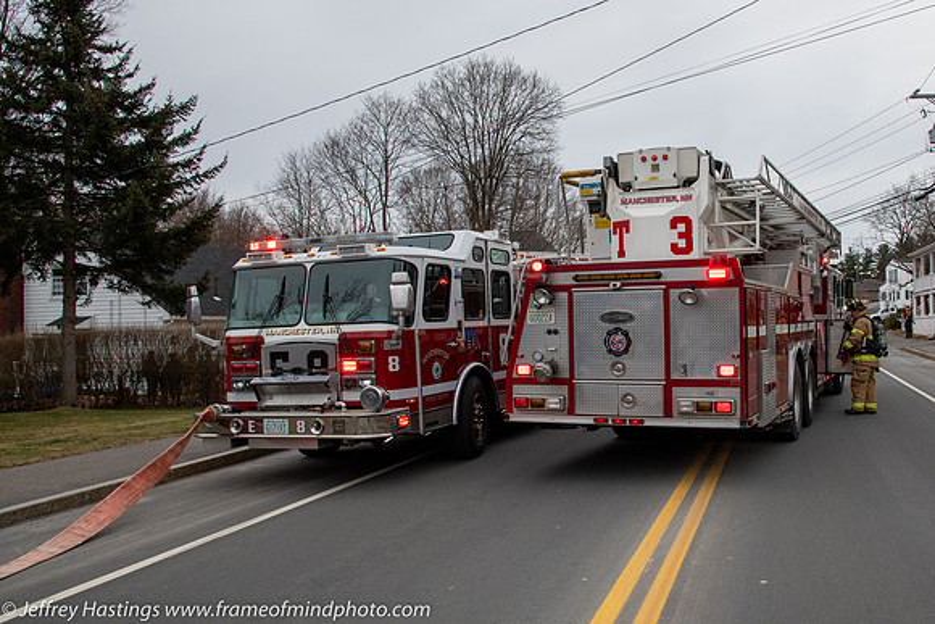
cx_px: 592
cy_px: 325
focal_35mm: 32
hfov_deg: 58.2
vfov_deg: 41.4
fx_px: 826
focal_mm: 24
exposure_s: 1/500
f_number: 10
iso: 1000
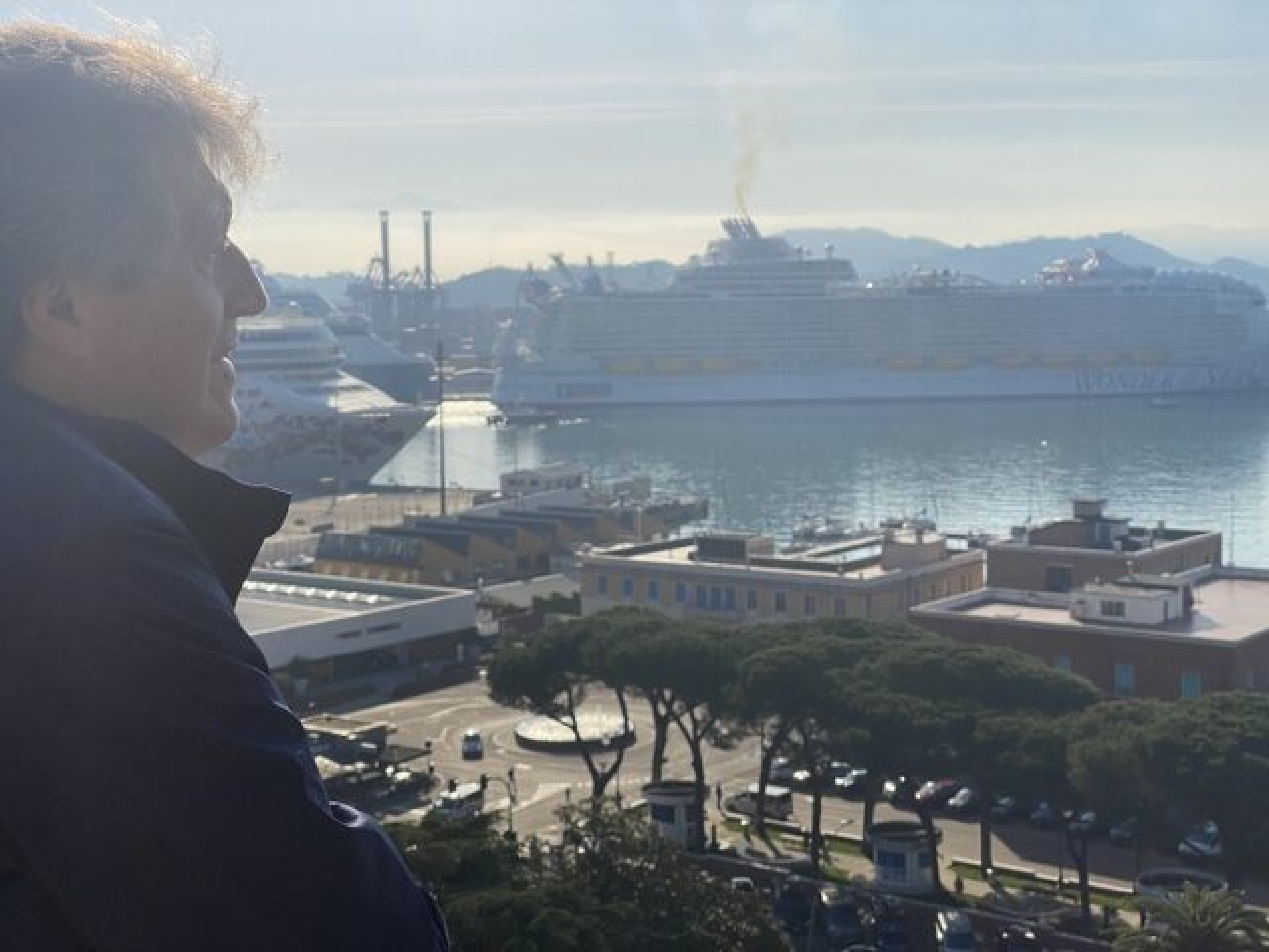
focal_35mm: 52
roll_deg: -0.1
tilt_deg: -4.6
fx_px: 1906
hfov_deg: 36.8
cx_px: 634
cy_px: 476
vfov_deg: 28.0
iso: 25
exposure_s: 1/4785
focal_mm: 6
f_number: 2
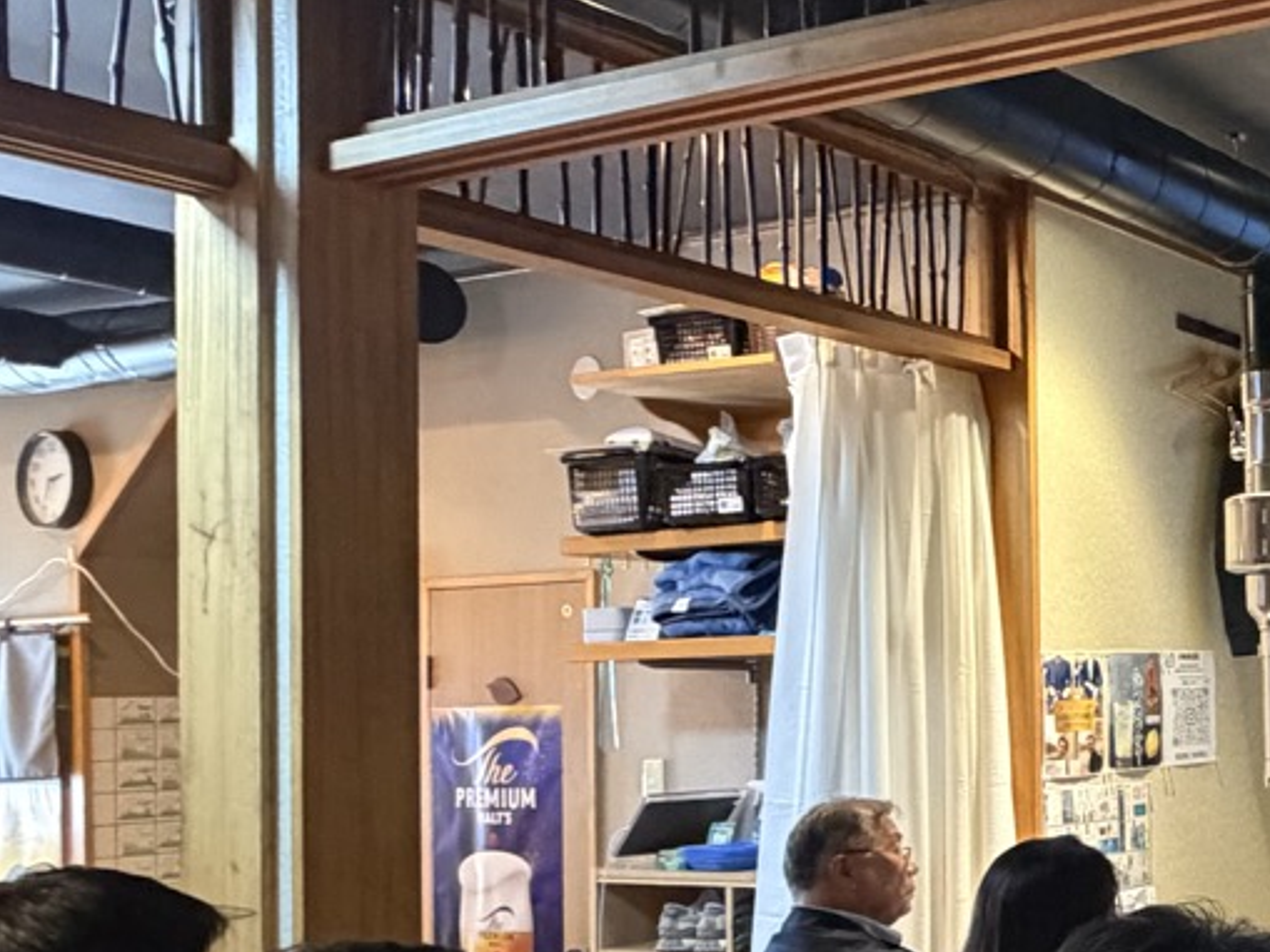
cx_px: 1674
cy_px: 675
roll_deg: +0.2
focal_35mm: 44
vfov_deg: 32.5
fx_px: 1615
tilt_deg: +0.1
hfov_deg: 32.0
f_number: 2.2
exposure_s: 1/60
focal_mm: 2.22
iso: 1000
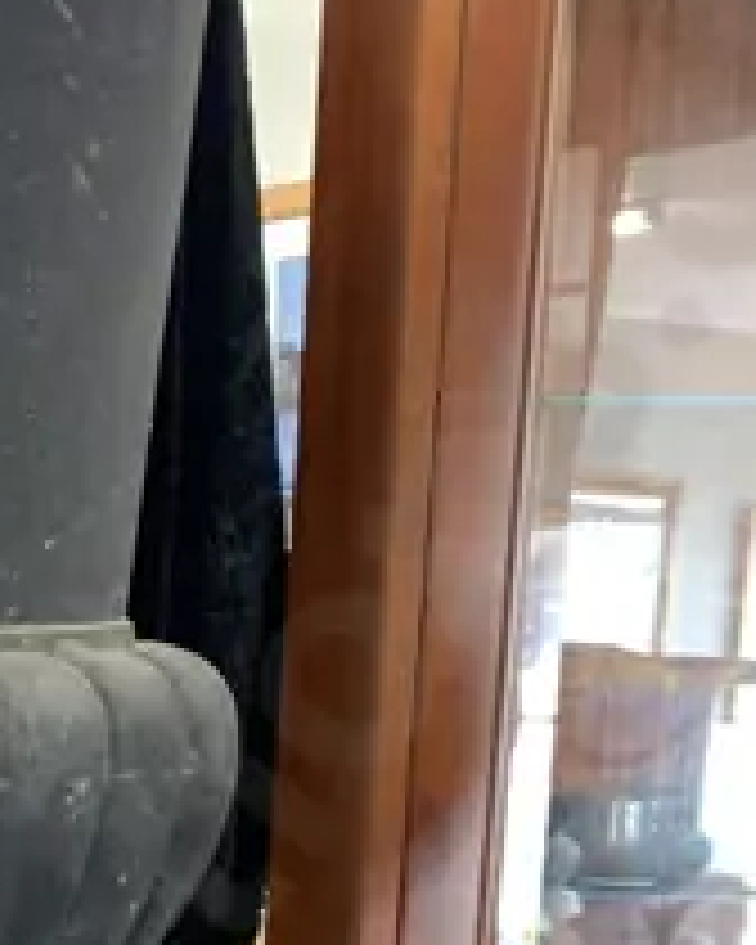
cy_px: 1467
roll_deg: -1.7
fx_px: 3468
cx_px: -248
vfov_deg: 14.4
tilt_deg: -14.4
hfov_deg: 12.1
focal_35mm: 124
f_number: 1.8
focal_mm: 4.25
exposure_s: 1/50
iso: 160
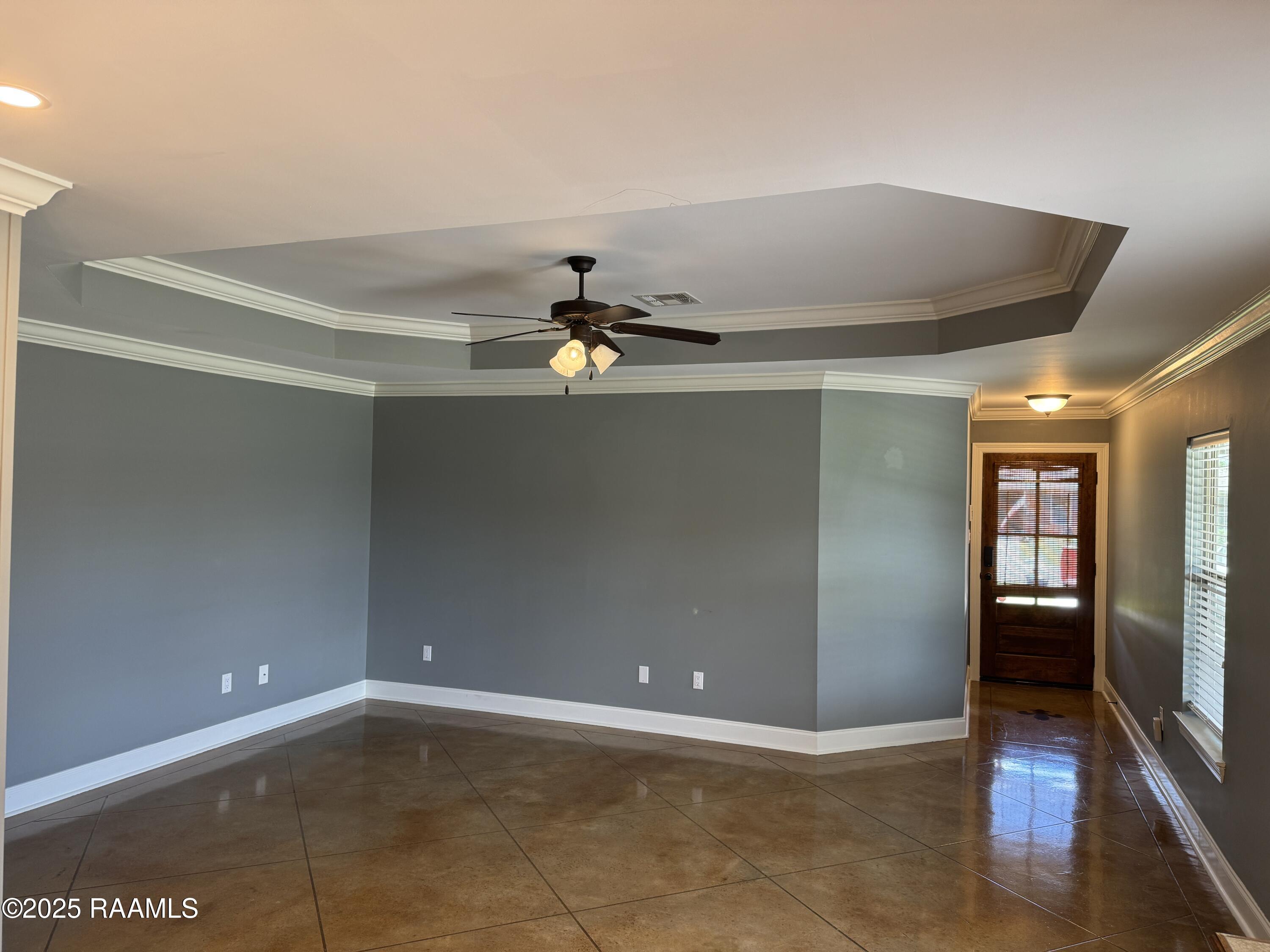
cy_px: 476
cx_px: 635
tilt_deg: -0.3
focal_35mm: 24
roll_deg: -1.1
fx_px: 881
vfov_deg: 56.8
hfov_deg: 71.6
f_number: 1.78
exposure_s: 1/60
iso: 125
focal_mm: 6.76
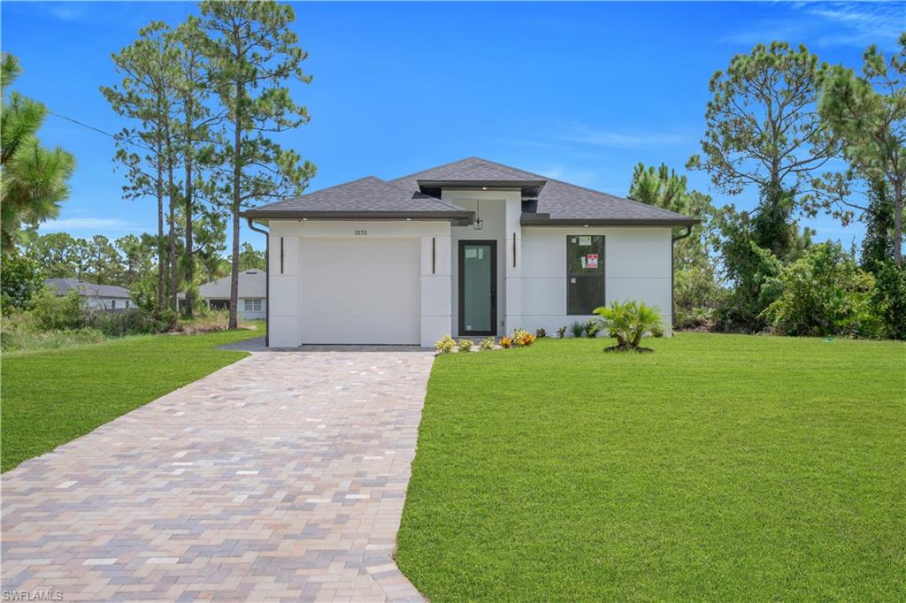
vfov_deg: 43.6
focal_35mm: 30
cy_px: 302
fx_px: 755
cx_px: 453
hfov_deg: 61.9
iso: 100
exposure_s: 1/320
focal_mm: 20
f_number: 8
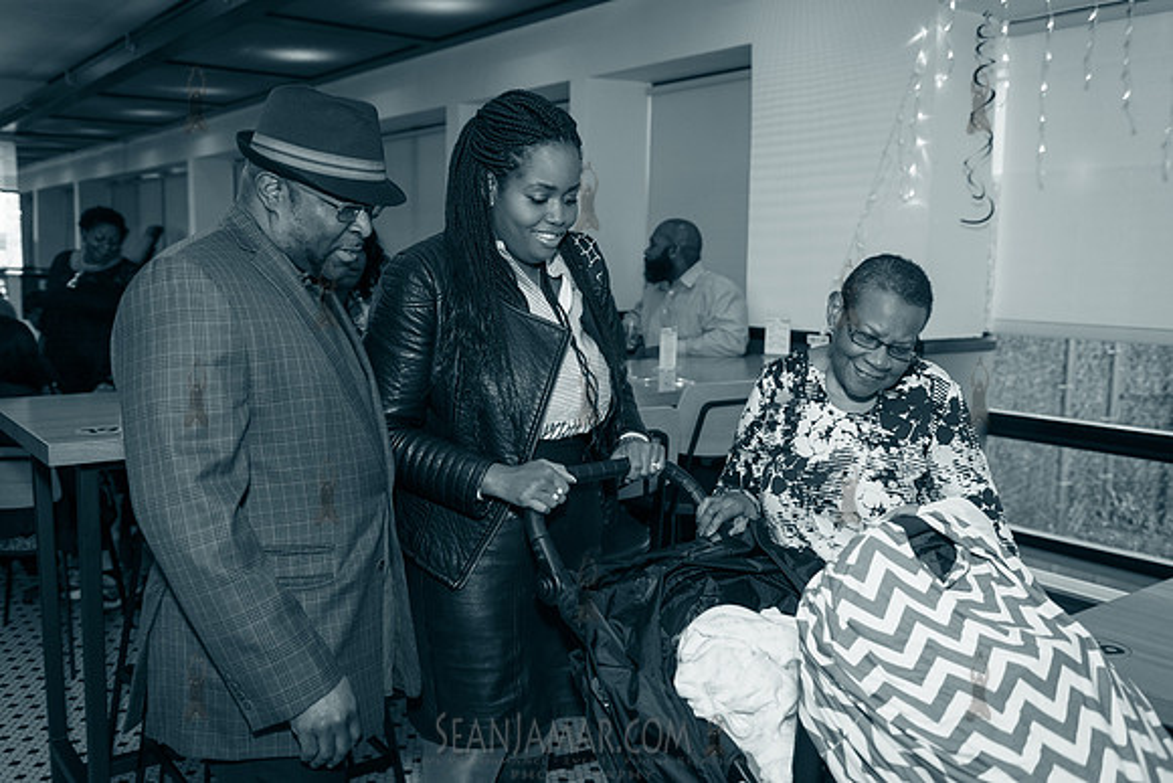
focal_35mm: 32
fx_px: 1043
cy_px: 392
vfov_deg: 41.1
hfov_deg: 58.7
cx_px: 586
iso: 1250
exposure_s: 1/320
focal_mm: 32
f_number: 3.5
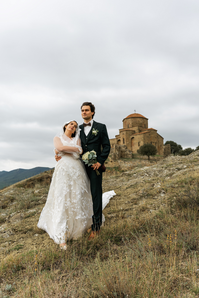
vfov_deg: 63.7
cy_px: 149
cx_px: 100
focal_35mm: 29
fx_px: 240
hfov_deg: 45.0
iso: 100
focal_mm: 29
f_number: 3.5
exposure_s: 1/400
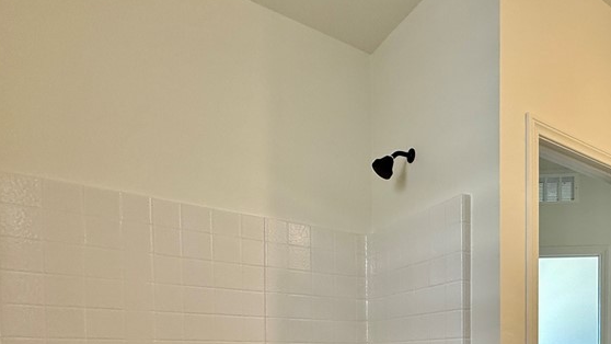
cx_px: 470
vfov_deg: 35.8
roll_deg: +1.6
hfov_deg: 63.3
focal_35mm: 28
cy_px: 373
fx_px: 454
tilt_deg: -1.3
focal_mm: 2.22
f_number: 2.2
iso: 250
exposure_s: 1/120
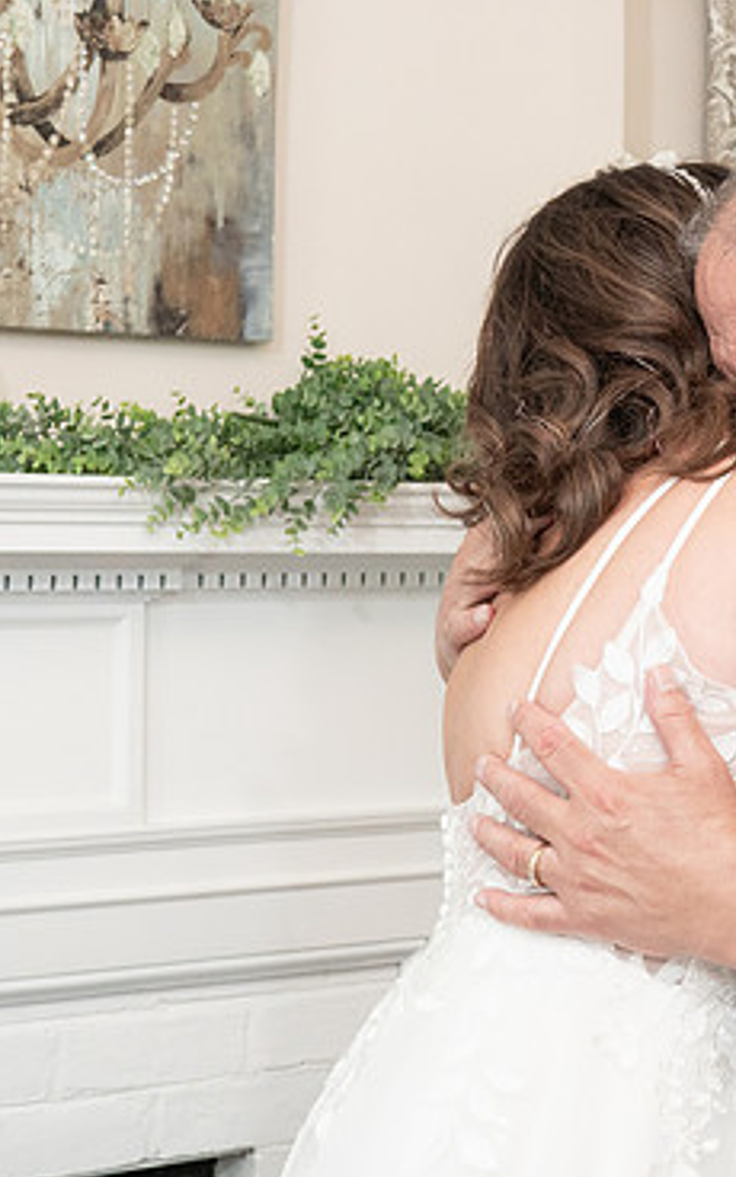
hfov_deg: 16.9
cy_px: 432
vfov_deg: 27.4
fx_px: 2407
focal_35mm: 75
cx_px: 765
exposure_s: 1/200
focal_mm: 35
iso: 2000
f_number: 5.6
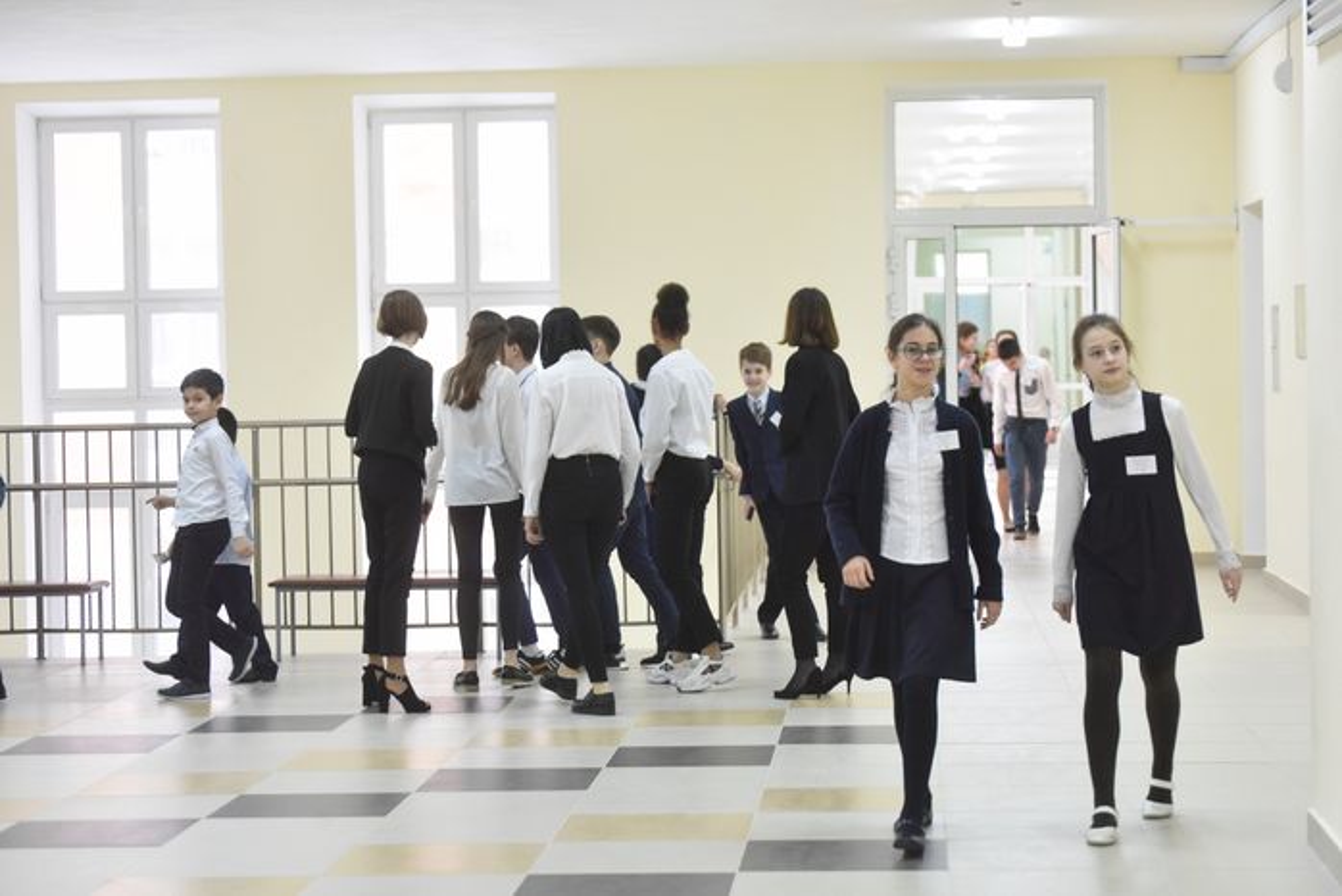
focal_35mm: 86
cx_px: 671
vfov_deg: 15.9
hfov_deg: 23.6
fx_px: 3207
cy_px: 448
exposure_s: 1/160
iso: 4000
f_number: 4.5
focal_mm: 86
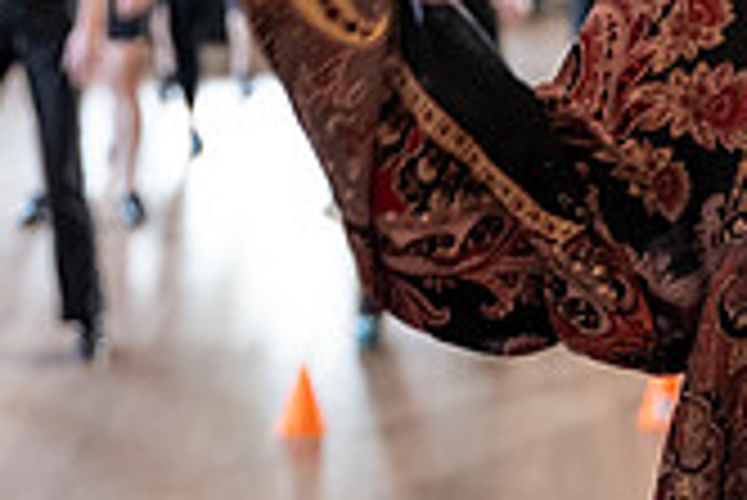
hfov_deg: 14.7
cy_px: -416
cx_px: 1035
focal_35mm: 132
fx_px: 2741
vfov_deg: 9.8
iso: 1600
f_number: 2.8
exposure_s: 1/250
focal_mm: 28
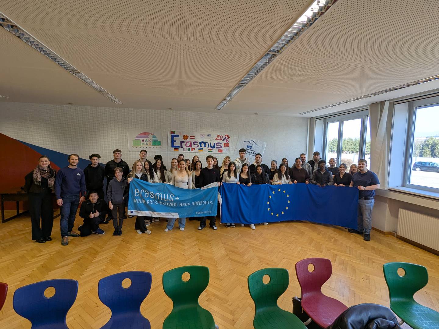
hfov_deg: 94.5
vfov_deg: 78.1
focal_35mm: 16
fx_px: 203
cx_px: 220
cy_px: 164
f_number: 2.2
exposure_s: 1/100
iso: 41
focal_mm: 2.35
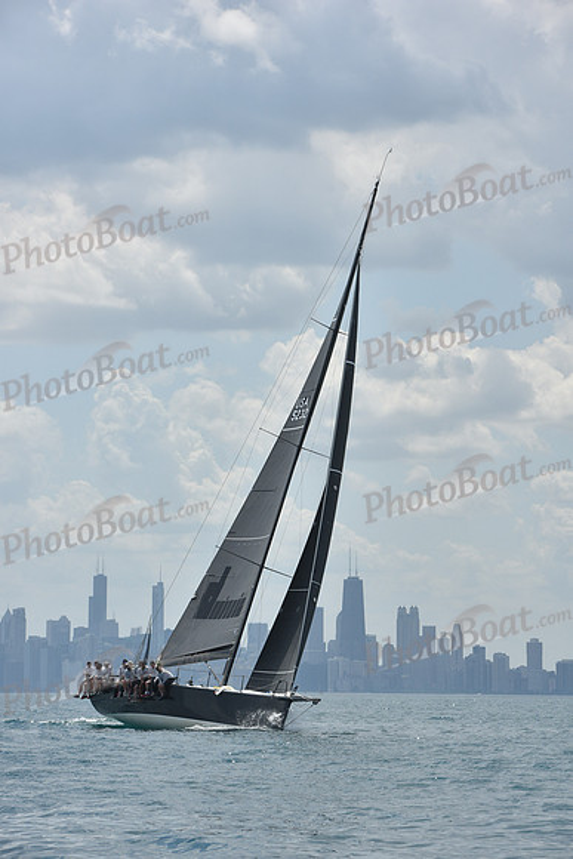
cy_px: 430
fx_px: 2911
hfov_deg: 11.2
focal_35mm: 122
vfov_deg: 16.8
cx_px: 286
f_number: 9
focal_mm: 122
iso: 250
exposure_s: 1/1250
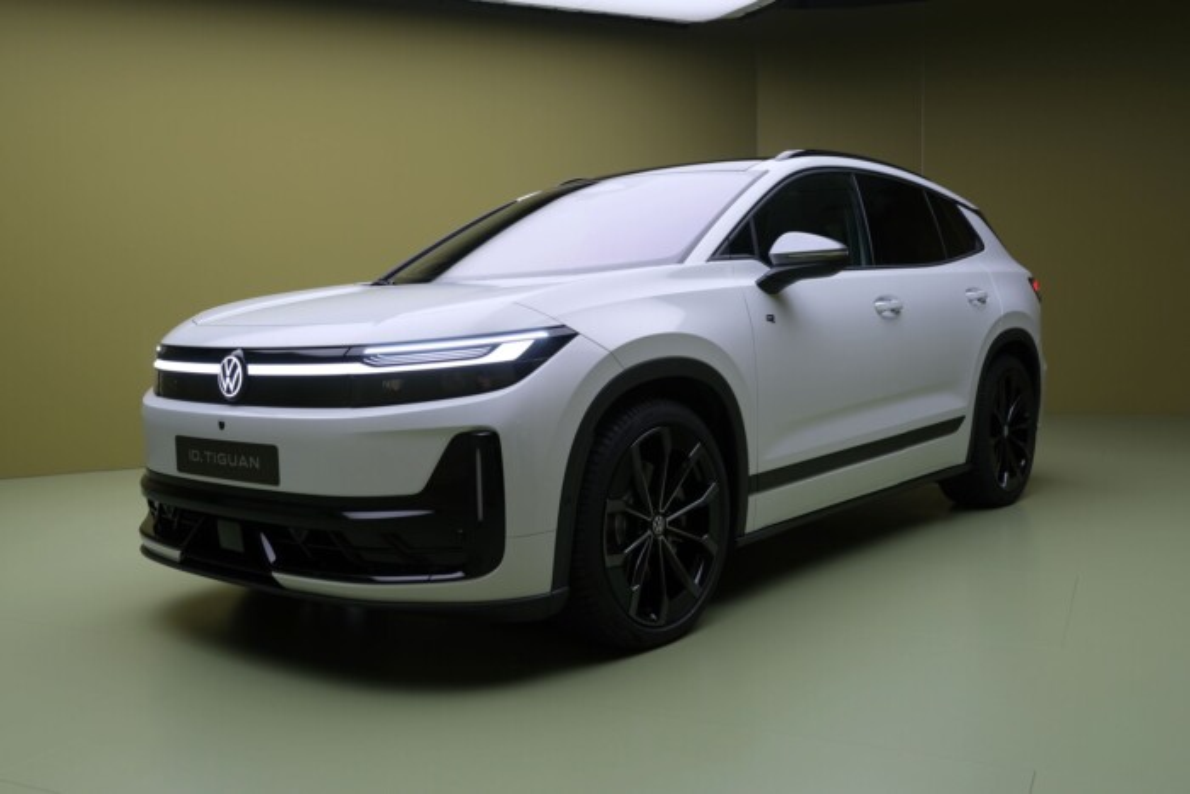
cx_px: 595
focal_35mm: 29
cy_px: 397
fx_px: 959
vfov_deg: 45.0
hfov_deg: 63.6
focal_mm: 19.6
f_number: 3.2
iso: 320
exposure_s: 1/110
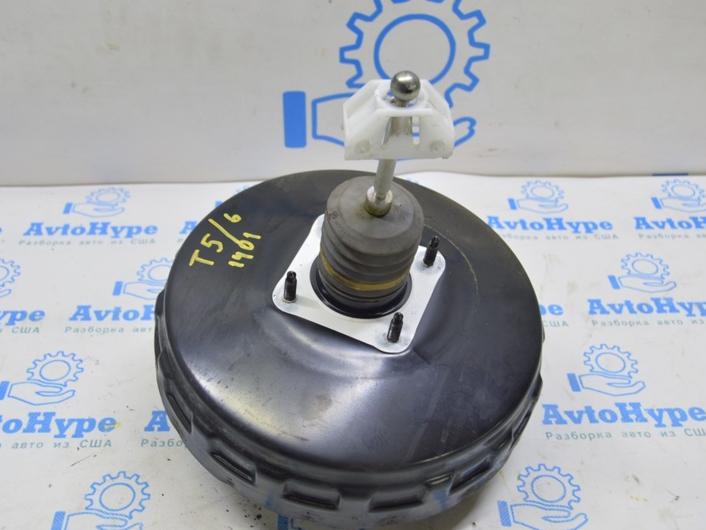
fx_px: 877
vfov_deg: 33.6
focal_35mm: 43
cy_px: 265
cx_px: 335
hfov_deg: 43.8
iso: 400
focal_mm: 26
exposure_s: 1/20
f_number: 5.6
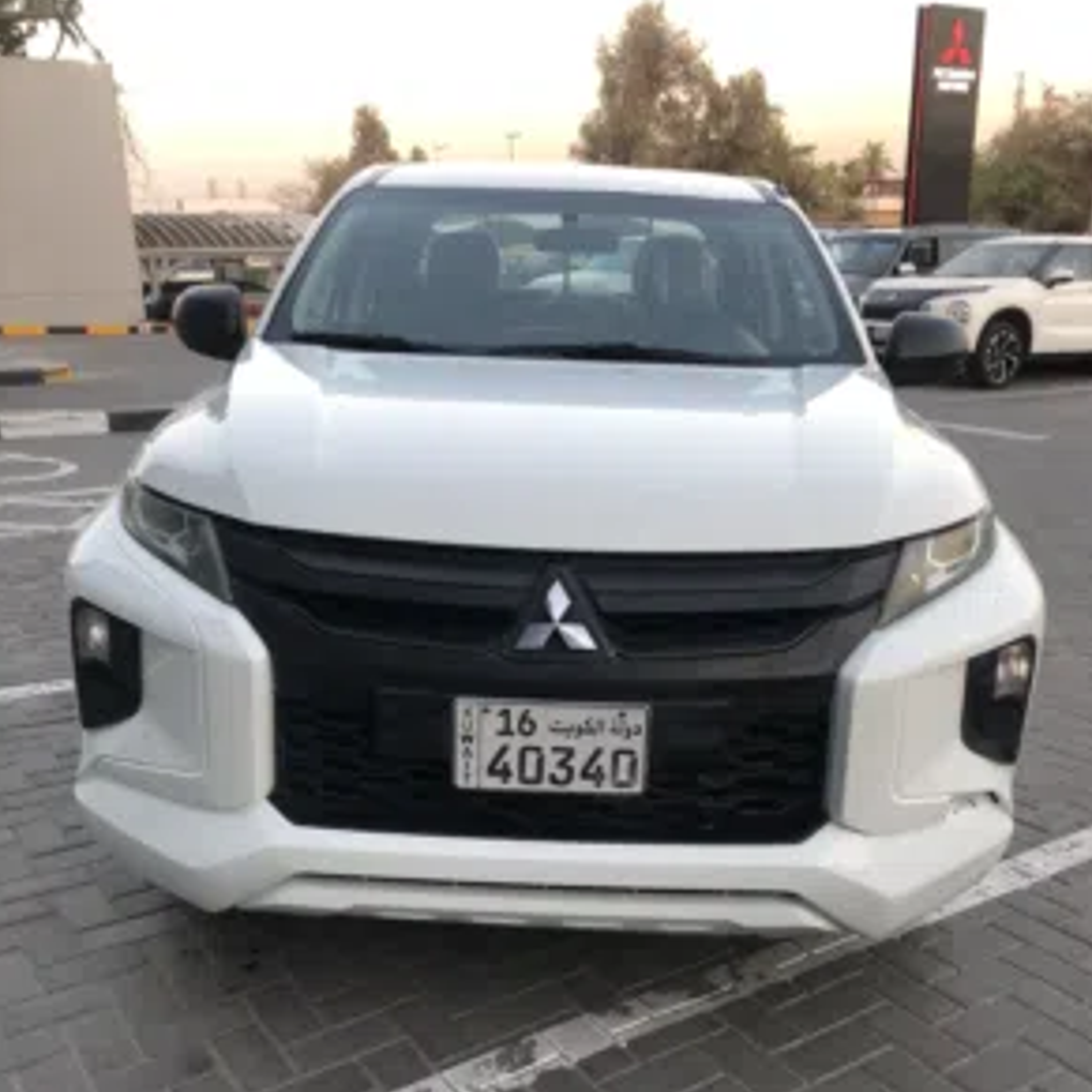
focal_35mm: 34
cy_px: 709
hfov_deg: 48.4
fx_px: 1213
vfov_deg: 47.8
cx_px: 555
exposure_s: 1/50
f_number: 1.8
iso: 25
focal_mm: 4
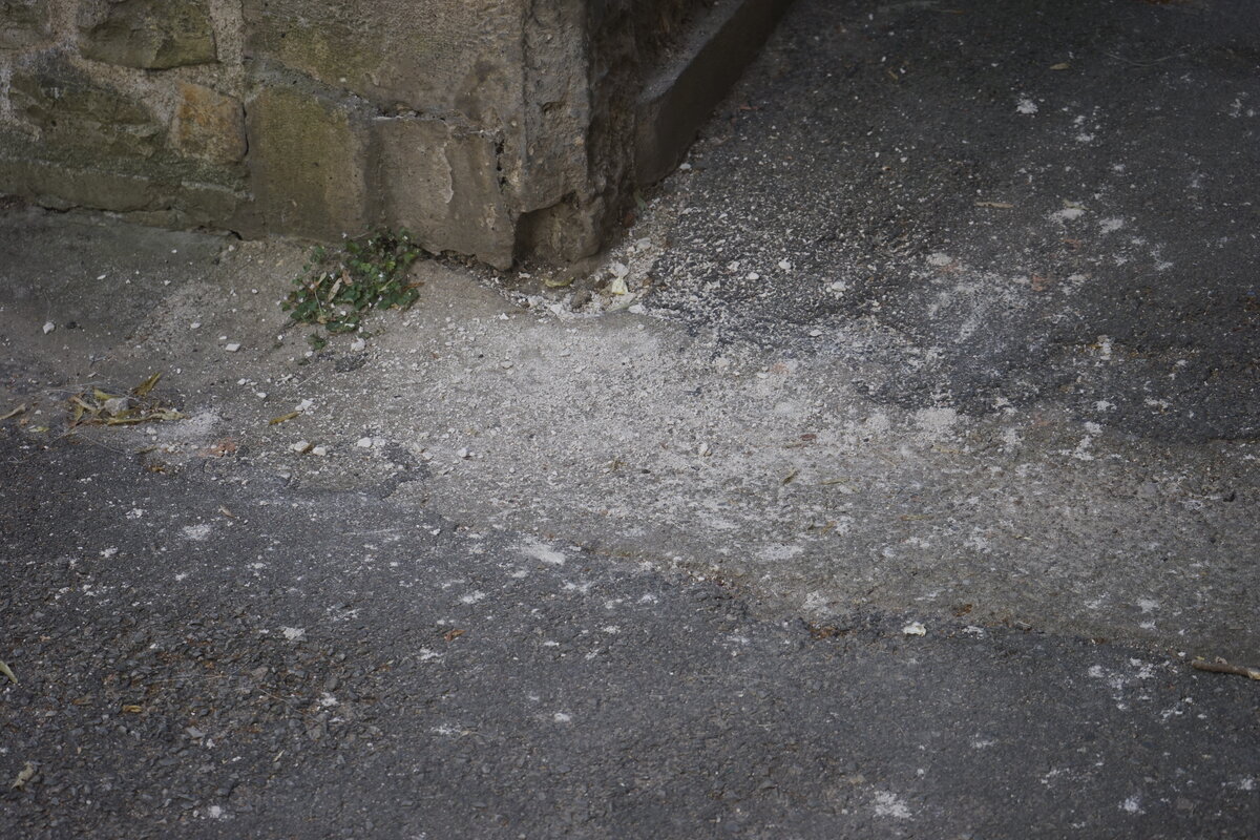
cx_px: 630
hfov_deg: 28.8
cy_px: 420
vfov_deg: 19.5
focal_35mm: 70
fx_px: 2450
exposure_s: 1/160
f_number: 5.6
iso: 500
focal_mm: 70
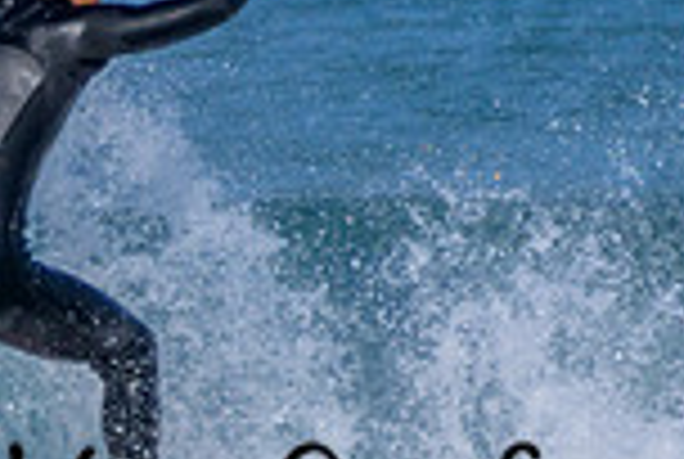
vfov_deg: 0.4
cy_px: 606
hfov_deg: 0.6
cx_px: 395
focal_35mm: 3504
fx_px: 66706
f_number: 11
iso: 560
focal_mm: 800
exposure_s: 1/2000
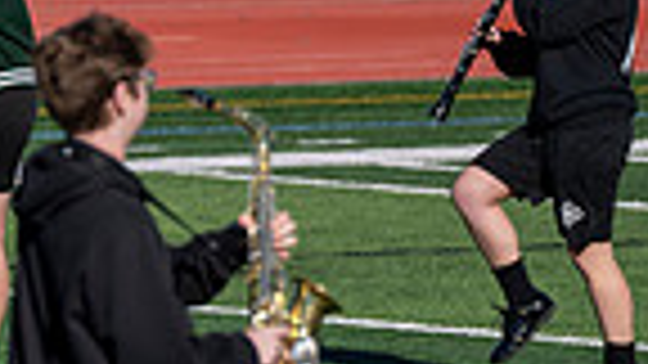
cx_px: -616
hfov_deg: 2.5
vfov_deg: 1.4
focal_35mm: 845
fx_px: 14519
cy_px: -83
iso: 160
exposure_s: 1/2000
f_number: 4
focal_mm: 200
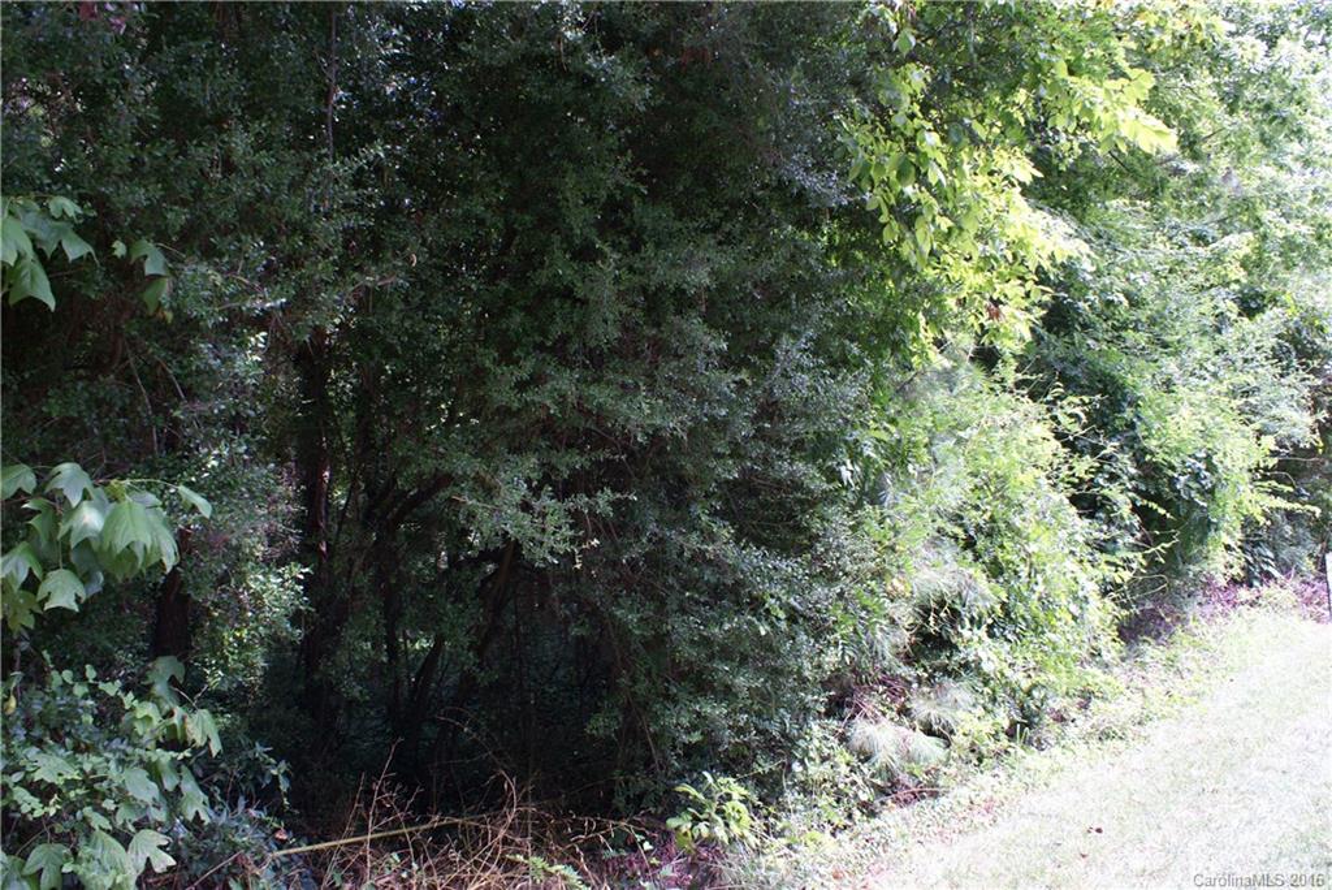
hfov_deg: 67.4
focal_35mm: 27
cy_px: 445
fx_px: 1000
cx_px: 666
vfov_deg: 48.0
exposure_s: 1/30
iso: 100
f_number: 4
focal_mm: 18
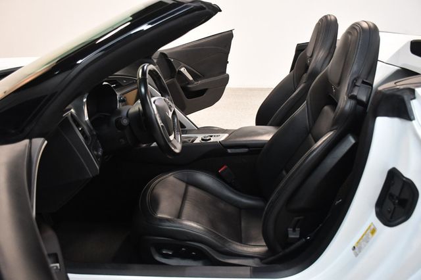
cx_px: 210
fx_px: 386
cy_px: 140
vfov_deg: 39.9
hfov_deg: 57.2
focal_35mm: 33
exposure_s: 1/125
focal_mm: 22
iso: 3200
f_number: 3.5
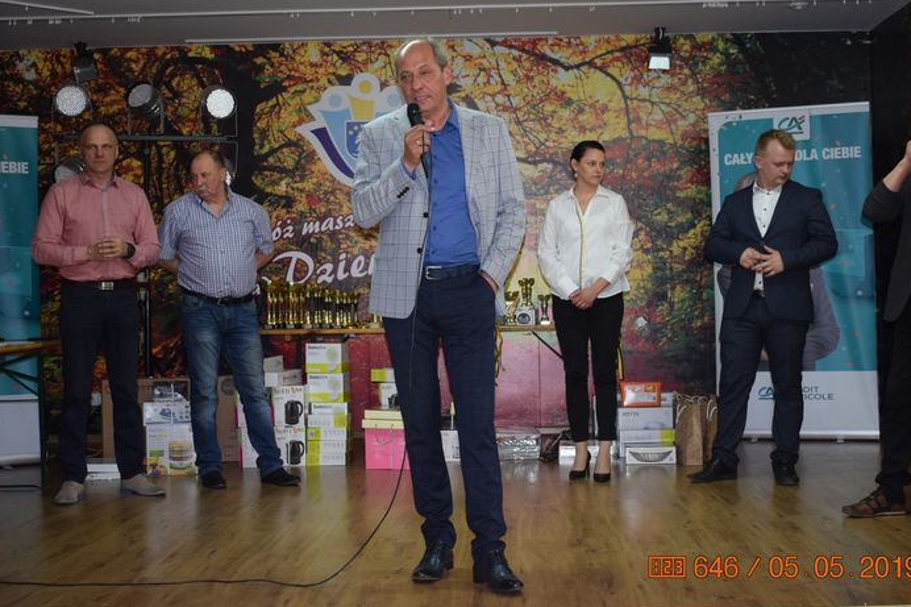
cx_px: 492
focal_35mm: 52
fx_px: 1315
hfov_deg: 38.2
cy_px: 269
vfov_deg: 26.0
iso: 1250
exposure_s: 1/60
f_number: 4.2
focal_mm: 30
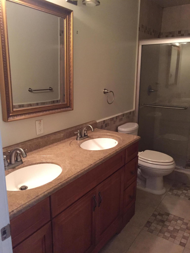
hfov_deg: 48.2
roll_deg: +0.3
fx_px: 212
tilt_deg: -13.3
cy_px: 126
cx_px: 95
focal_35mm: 29
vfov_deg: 61.7
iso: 400
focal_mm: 4.15
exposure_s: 1/15
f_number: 2.2
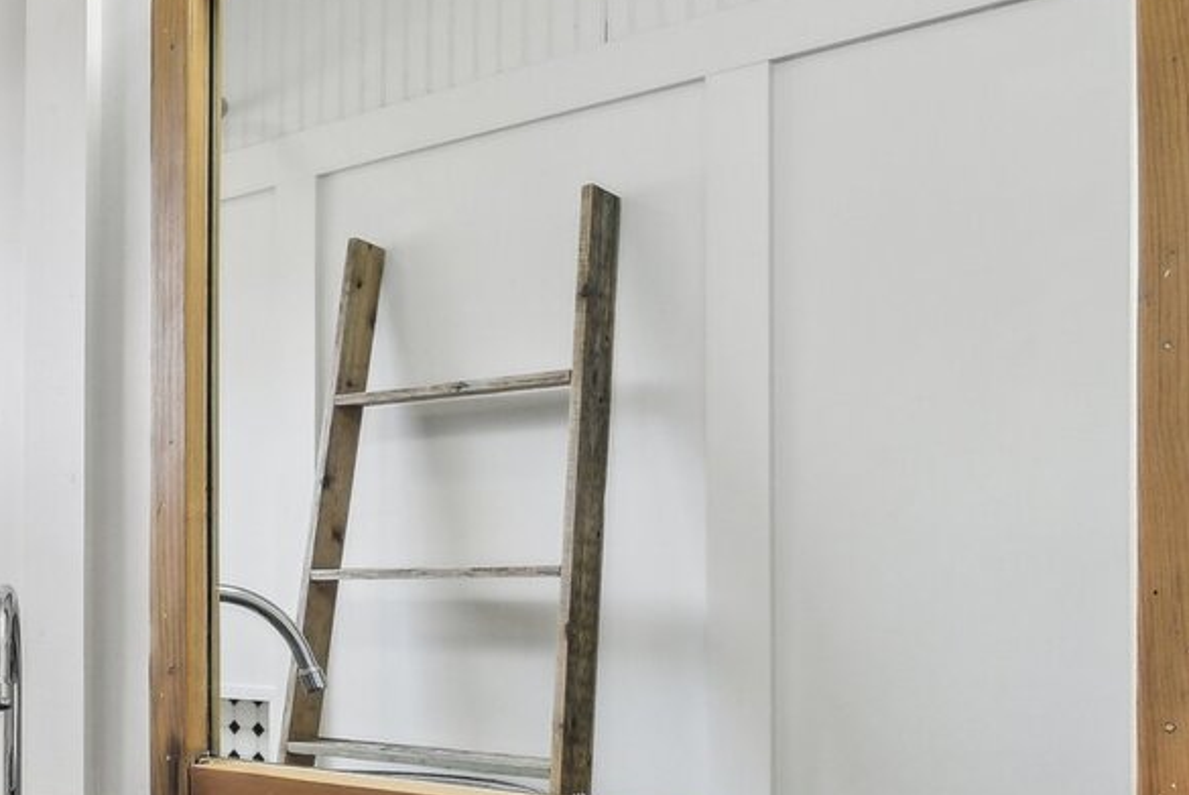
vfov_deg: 28.3
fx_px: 1553
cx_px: -319
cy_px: 579
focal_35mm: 47
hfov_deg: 32.5
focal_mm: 17
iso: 1600
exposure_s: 1/20
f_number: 8
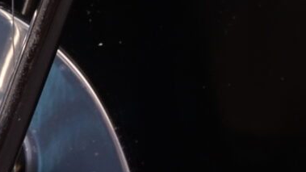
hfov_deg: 5.8
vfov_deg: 3.2
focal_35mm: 371
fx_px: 3006
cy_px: -376
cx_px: 196
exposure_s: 1/200
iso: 200
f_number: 11
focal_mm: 35
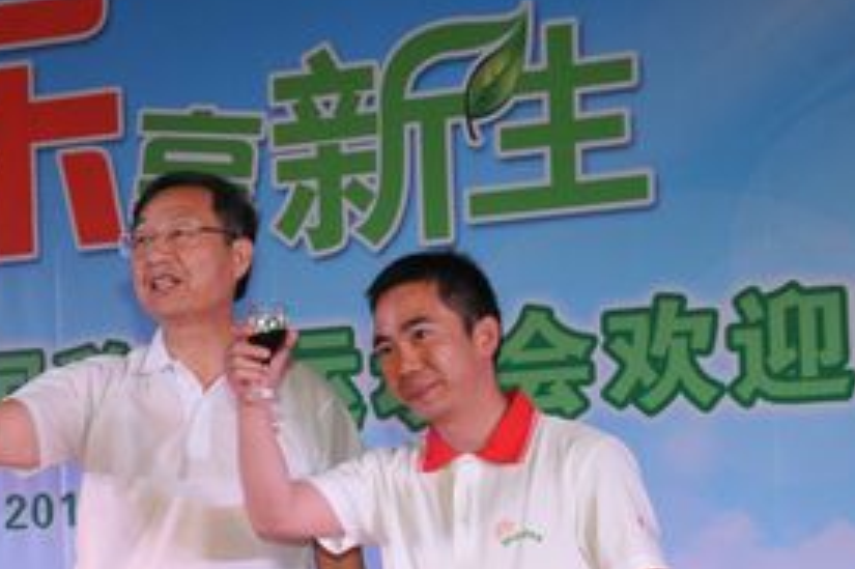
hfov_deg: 20.3
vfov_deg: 13.6
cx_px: 283
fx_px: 2373
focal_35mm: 100
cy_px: 468
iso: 3200
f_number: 10
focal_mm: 55
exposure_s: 1/125
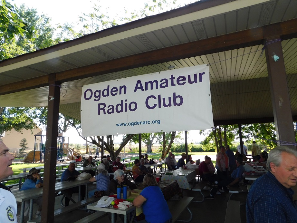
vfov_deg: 58.9
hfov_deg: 73.9
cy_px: 112
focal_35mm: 23
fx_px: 197
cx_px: 148
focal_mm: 4
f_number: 3
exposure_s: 1/250
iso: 125
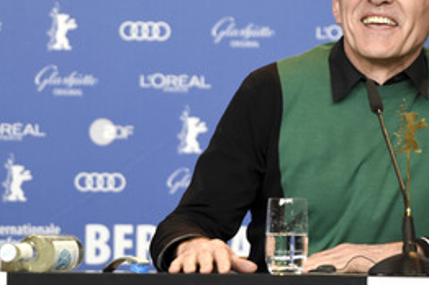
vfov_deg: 2.7
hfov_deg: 4.0
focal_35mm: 516
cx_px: 361
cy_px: 128
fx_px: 6141
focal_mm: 200
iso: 800
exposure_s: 1/250
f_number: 3.2
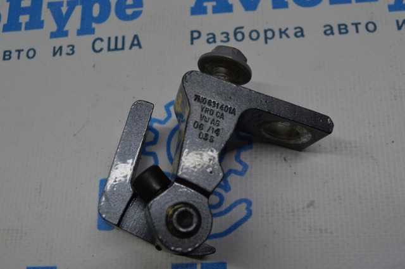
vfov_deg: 35.4
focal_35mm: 38
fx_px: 421
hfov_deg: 51.3
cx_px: 202
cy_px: 134
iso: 400
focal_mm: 25
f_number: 8
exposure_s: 1/100
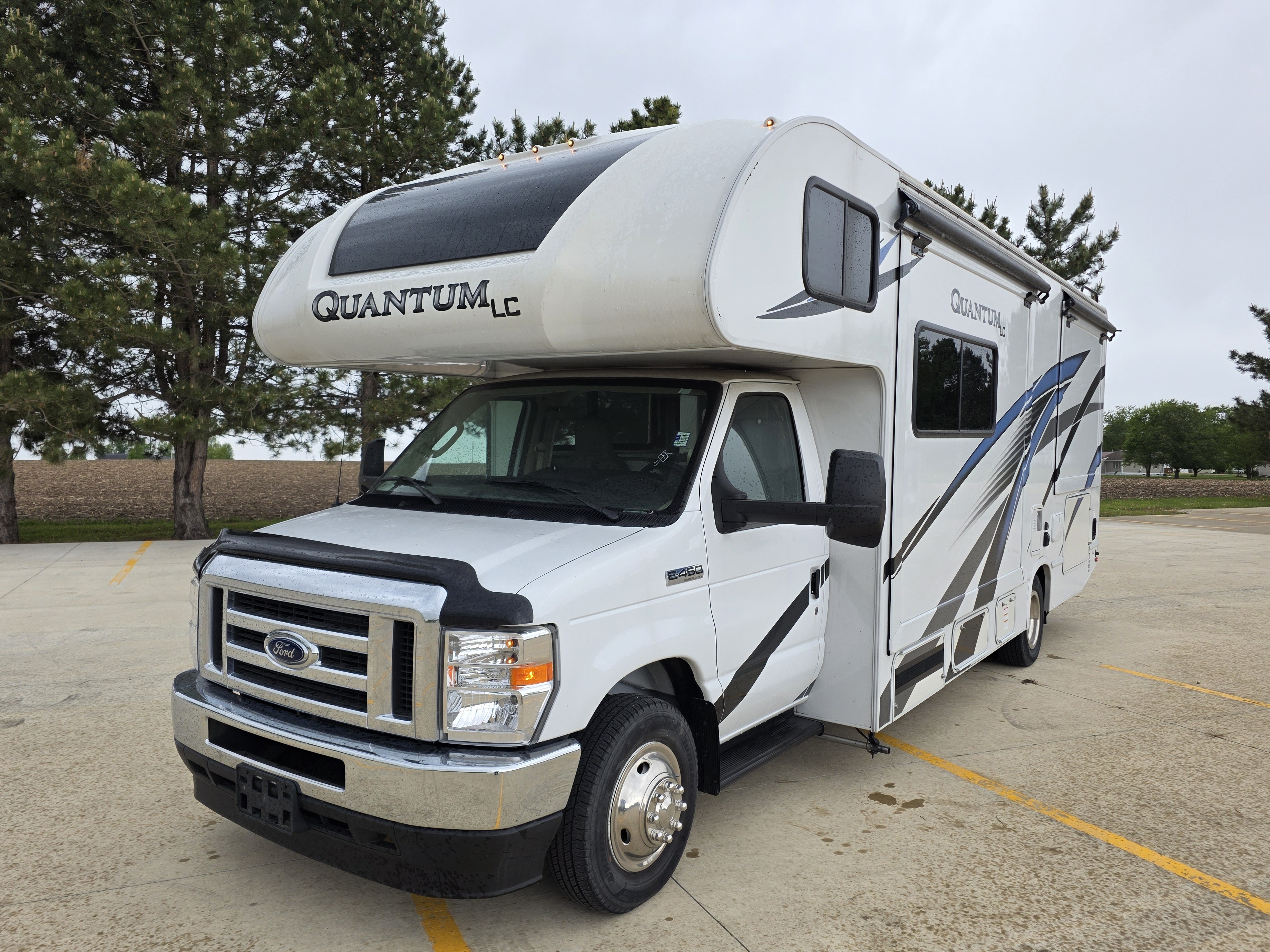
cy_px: 497
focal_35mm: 25
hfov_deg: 69.4
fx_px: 917
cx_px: 627
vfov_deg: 54.9
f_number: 1.7
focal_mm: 6.3
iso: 25
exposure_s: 1/359
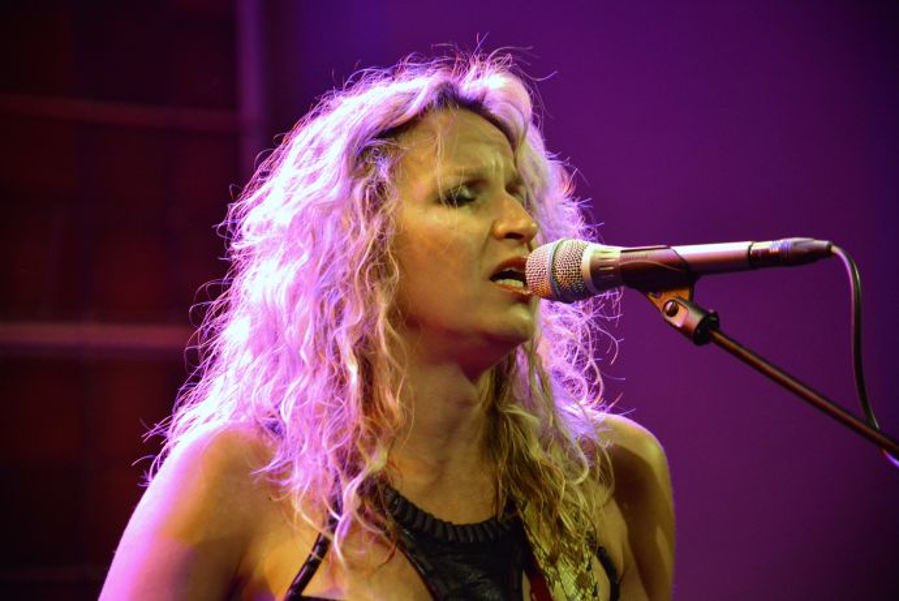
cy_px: 300
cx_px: 450
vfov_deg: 6.9
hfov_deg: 10.3
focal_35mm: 200
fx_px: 4997
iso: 2000
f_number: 5.6
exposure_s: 1/200
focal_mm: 200
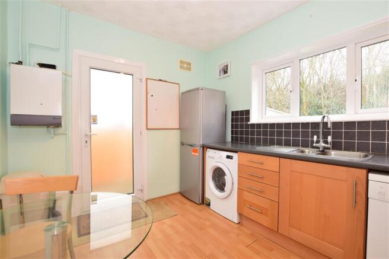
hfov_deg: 100.4
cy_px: 130
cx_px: 194
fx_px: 162
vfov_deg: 77.3
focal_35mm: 15
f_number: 10
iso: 500
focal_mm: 10
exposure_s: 1/25
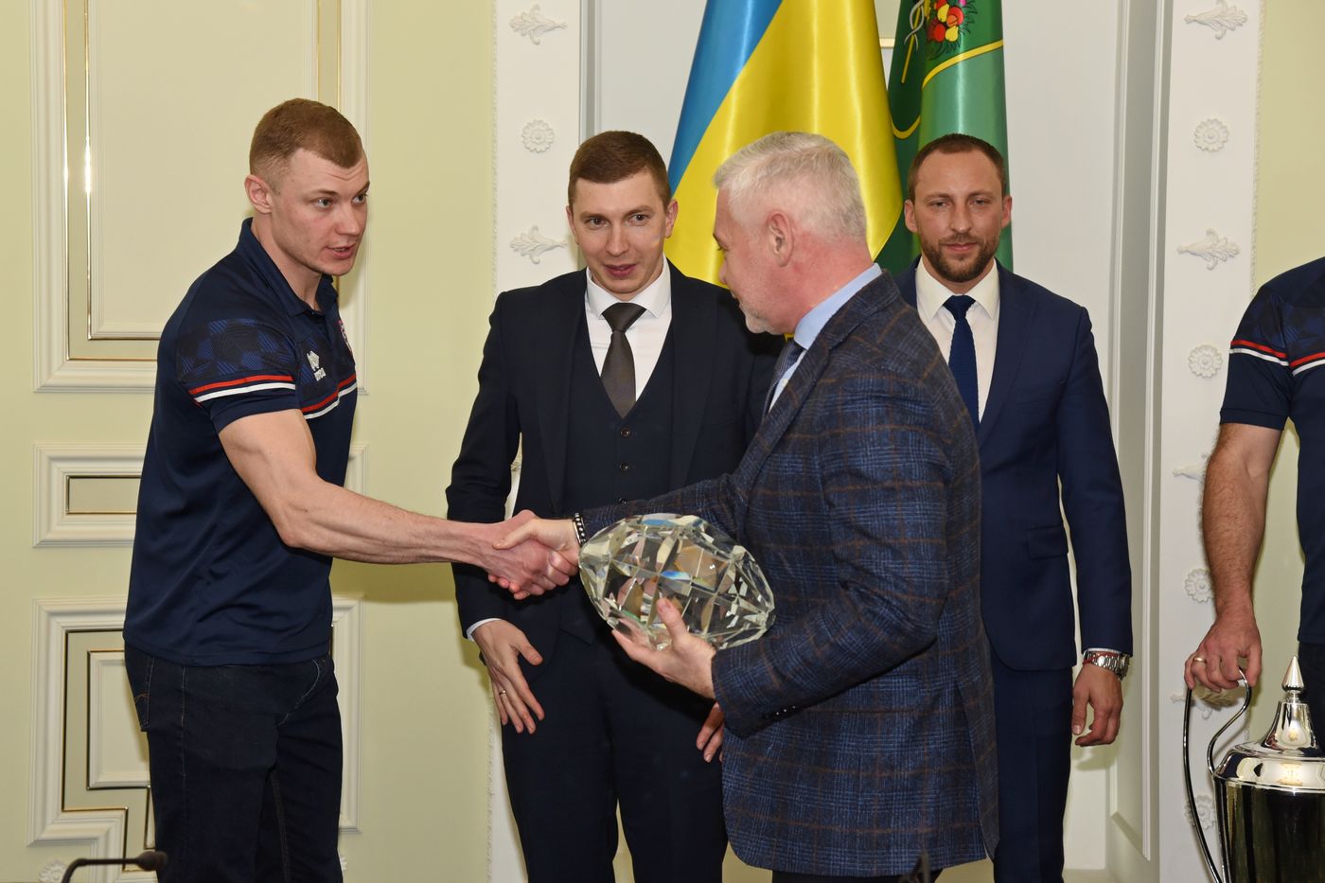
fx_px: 2760
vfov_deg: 18.2
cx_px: 662
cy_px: 442
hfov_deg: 27.0
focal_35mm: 75
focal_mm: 75
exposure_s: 1/200
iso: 1000
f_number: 5
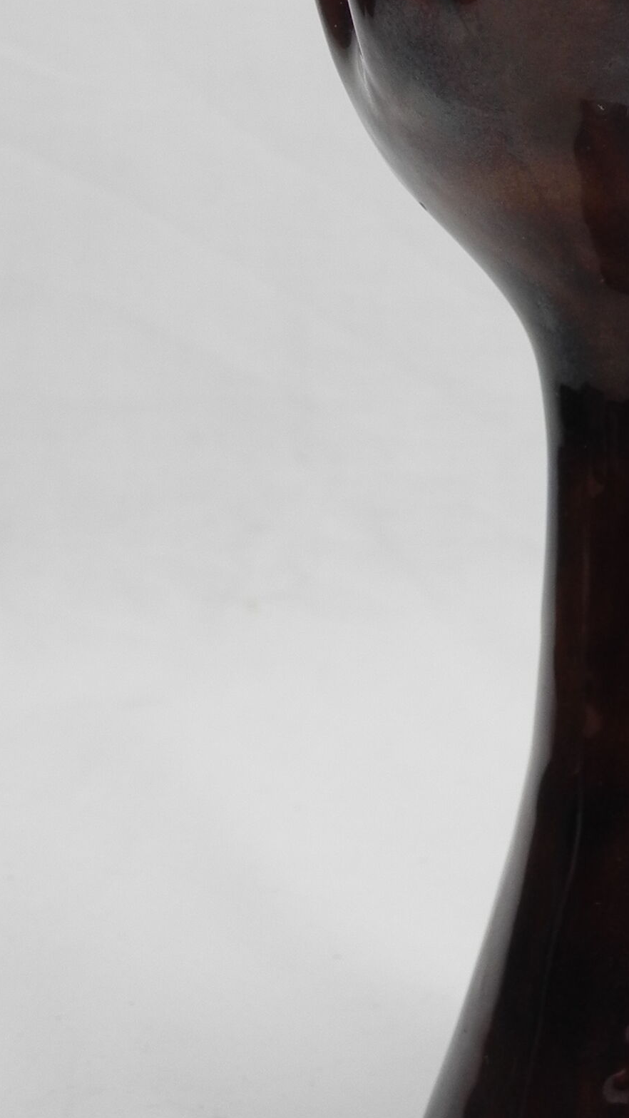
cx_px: 670
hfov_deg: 16.5
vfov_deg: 29.1
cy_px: 240
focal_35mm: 71
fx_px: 2104
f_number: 2.8
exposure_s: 1/104
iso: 100
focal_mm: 6
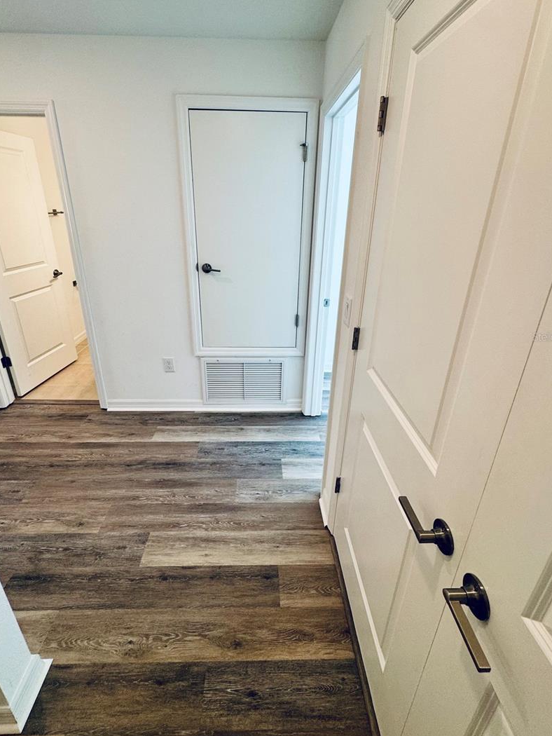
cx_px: 267
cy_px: 336
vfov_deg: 94.3
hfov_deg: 78.1
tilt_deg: -21.7
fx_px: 340
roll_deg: +0.1
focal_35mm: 16
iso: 100
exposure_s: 1/120
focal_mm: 2.22
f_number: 2.2
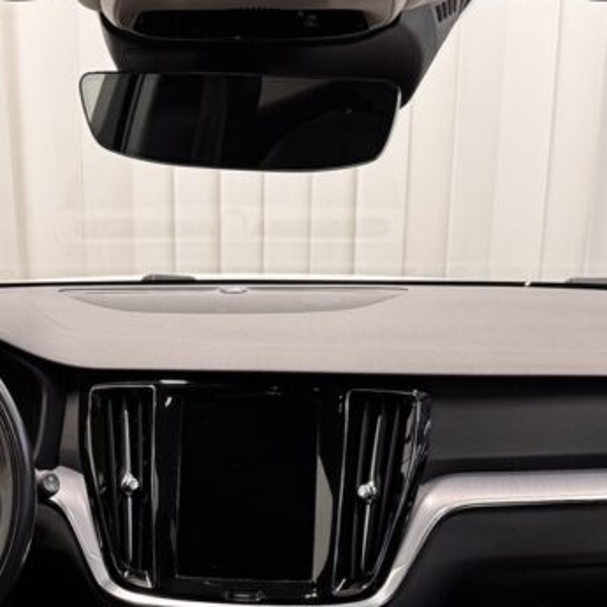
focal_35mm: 63
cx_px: 225
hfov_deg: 27.2
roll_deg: -0.2
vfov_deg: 26.4
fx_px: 1250
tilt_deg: -19.6
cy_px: 551
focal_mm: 6.76
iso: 320
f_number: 1.78
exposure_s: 1/60
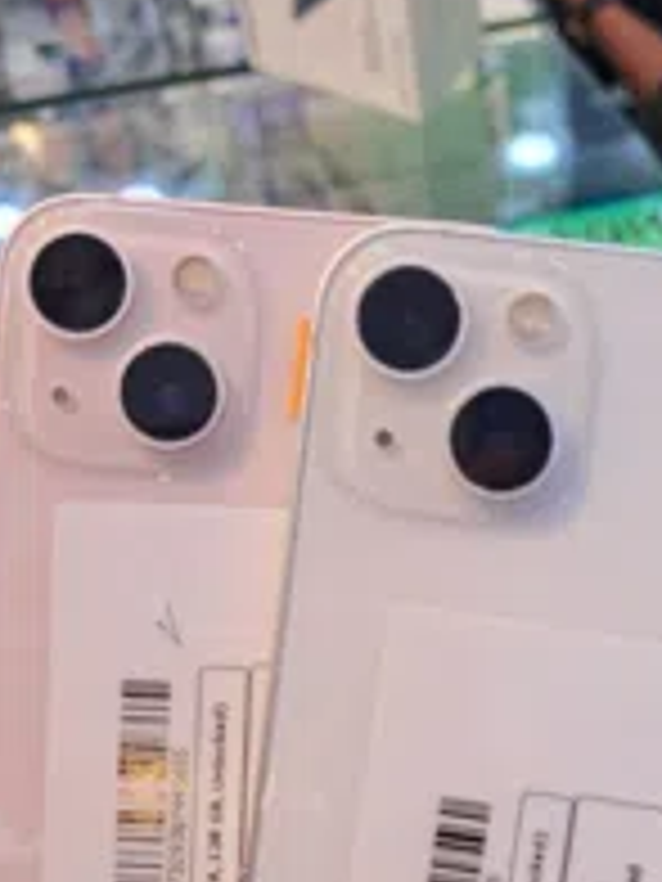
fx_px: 1249
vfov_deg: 38.0
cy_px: 648
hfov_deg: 29.2
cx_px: 504
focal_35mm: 49
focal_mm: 5.23
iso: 50
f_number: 1.8
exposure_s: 1/50
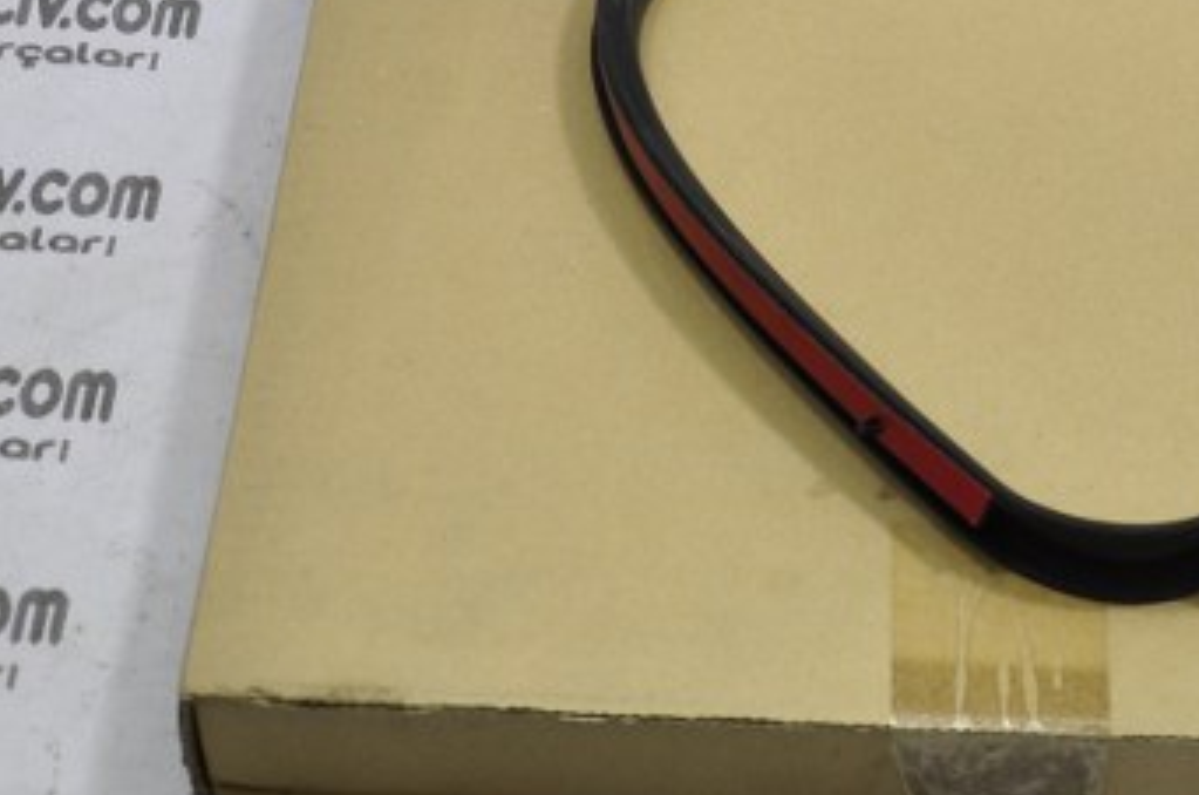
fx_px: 3690
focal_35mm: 111
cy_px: 271
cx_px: 960
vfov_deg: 12.3
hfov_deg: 18.3
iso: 200
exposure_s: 1/40
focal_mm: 28
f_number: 4.5
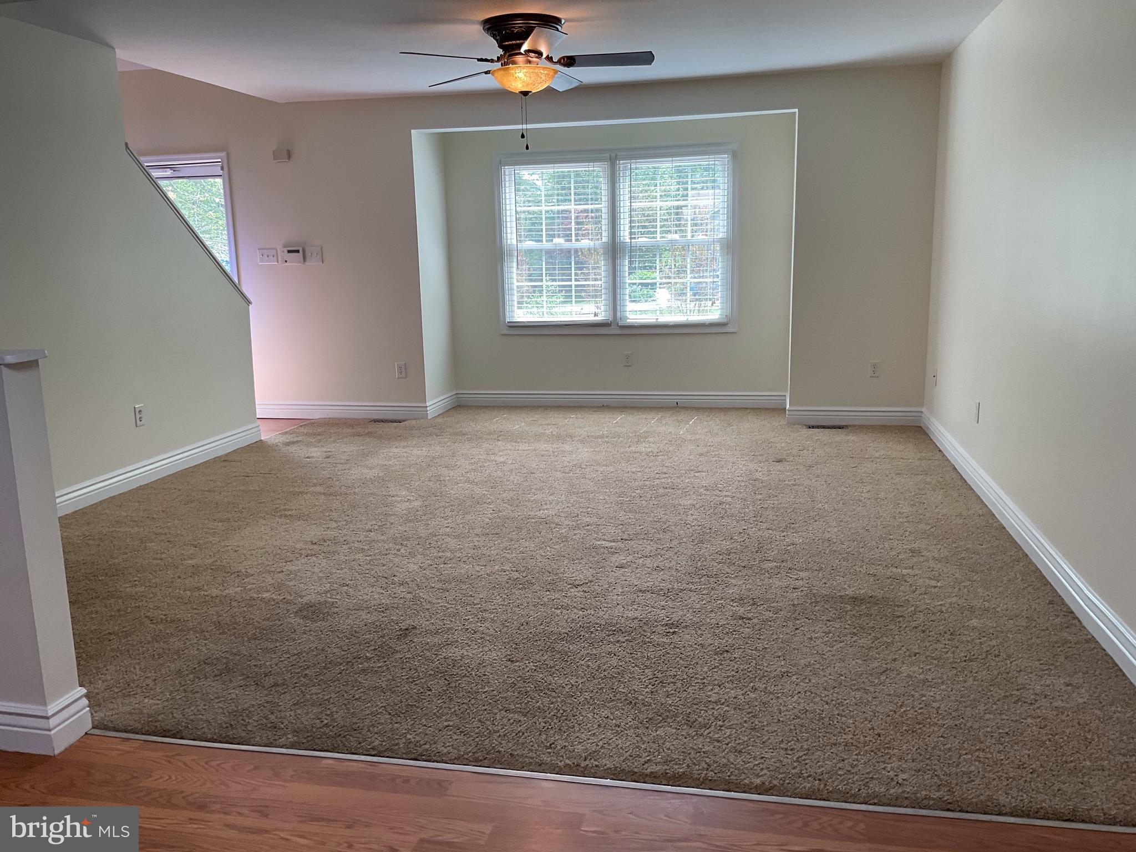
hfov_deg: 61.7
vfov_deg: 48.2
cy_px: 426
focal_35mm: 29
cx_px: 568
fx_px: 952
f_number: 1.8
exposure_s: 1/120
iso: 50
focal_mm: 3
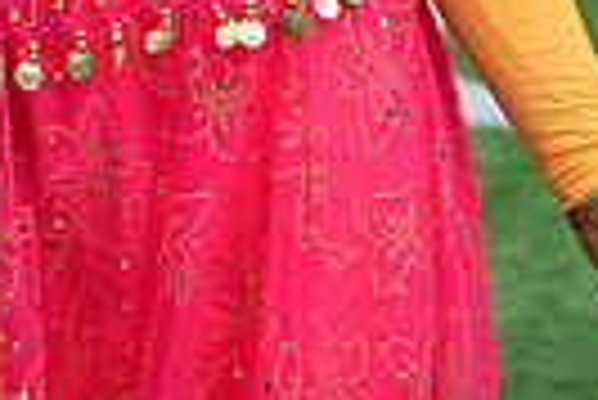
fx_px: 6186
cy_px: -589
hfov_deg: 5.5
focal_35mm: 372
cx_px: -34
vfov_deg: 3.6
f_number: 5.6
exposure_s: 1/1250
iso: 200
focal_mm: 110
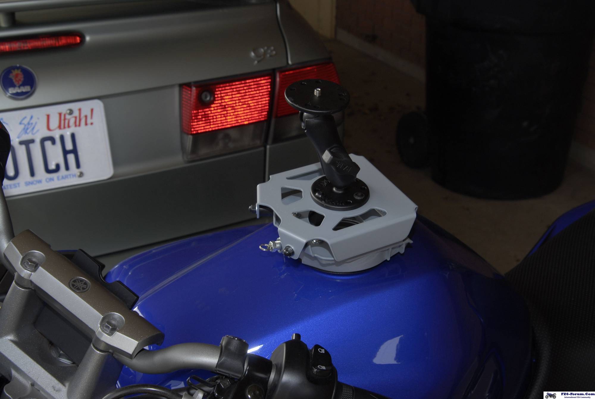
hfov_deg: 38.8
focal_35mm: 51
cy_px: 200
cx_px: 298
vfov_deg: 26.6
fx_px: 844
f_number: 8
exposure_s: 1/60
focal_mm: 34
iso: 200
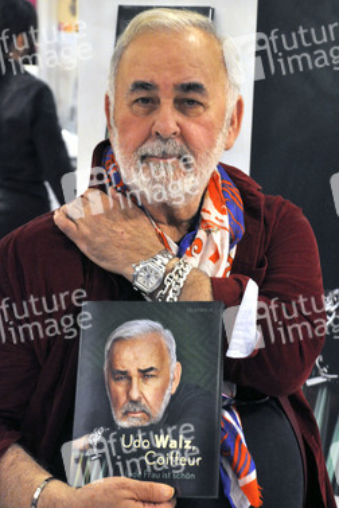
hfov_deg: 12.3
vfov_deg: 18.4
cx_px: 170
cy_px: 254
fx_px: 1568
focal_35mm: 111
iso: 2500
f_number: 5.3
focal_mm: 70
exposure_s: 1/80
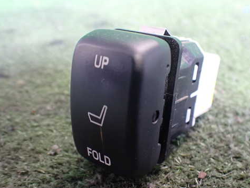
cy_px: 103
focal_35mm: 38
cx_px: 137
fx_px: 274
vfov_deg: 37.7
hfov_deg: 48.9
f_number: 2.3
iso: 800
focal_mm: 5.4
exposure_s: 1/30
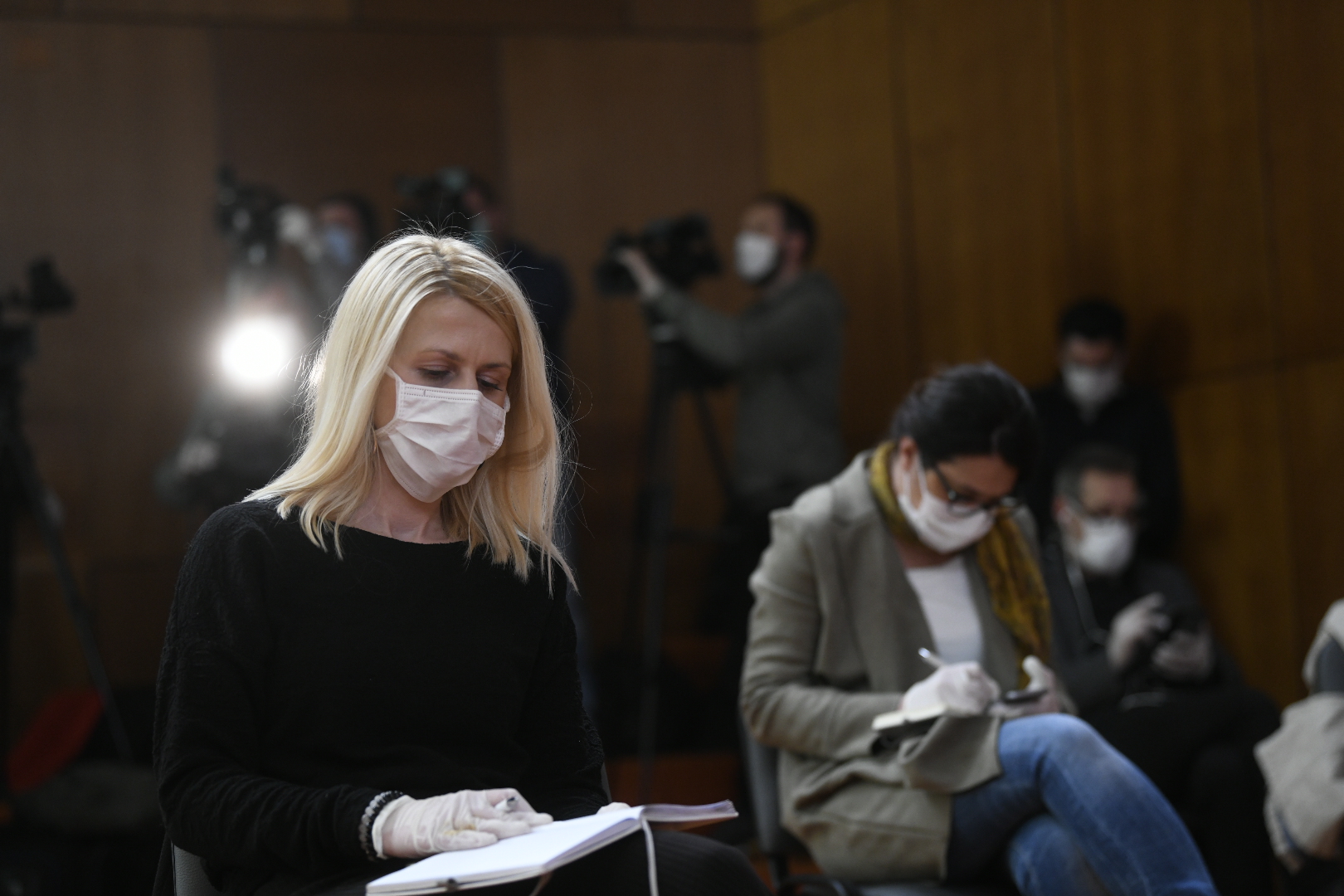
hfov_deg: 22.6
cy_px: 448
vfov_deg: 15.2
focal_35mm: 90
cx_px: 672
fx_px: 3360
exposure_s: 1/500
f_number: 2.8
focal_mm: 90
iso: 2000
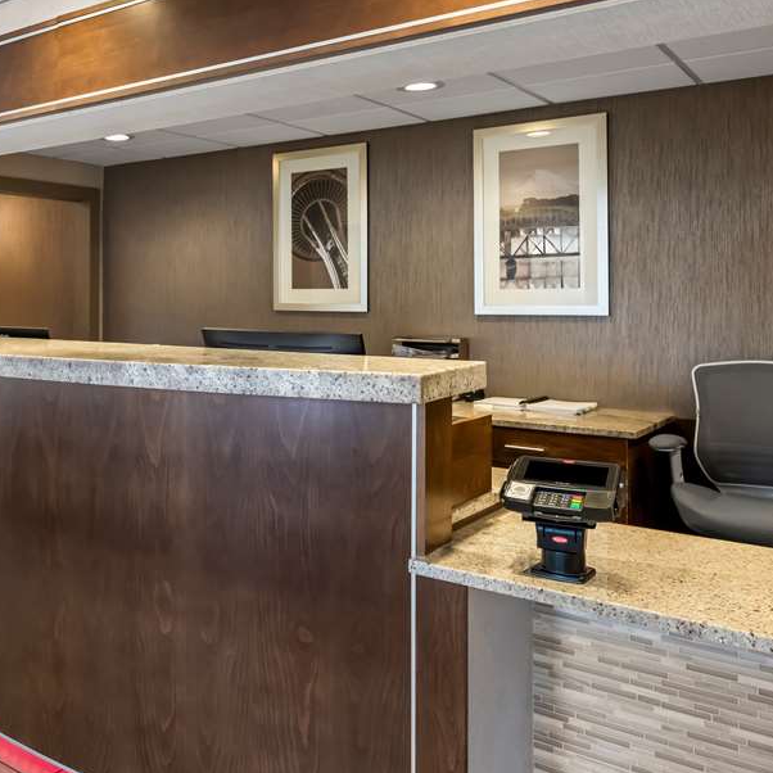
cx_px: 370
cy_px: 392
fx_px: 675
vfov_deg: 59.6
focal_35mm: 27
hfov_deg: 59.6
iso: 800
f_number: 8
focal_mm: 18.5
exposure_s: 1/13
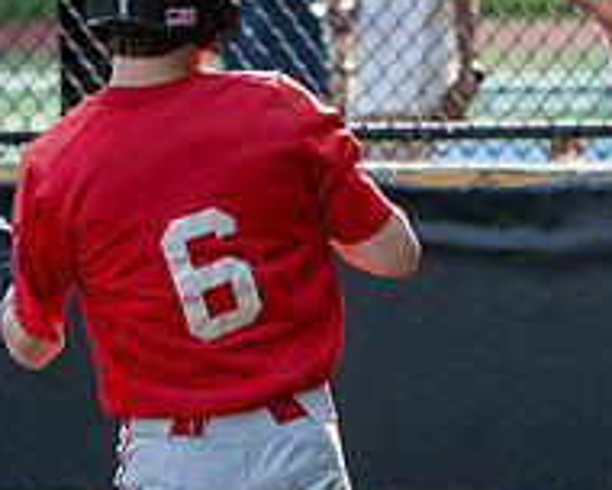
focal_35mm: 544
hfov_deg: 3.6
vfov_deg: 2.8
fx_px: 9853
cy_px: 369
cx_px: 641
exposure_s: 1/2000
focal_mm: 160
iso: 1600
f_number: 5
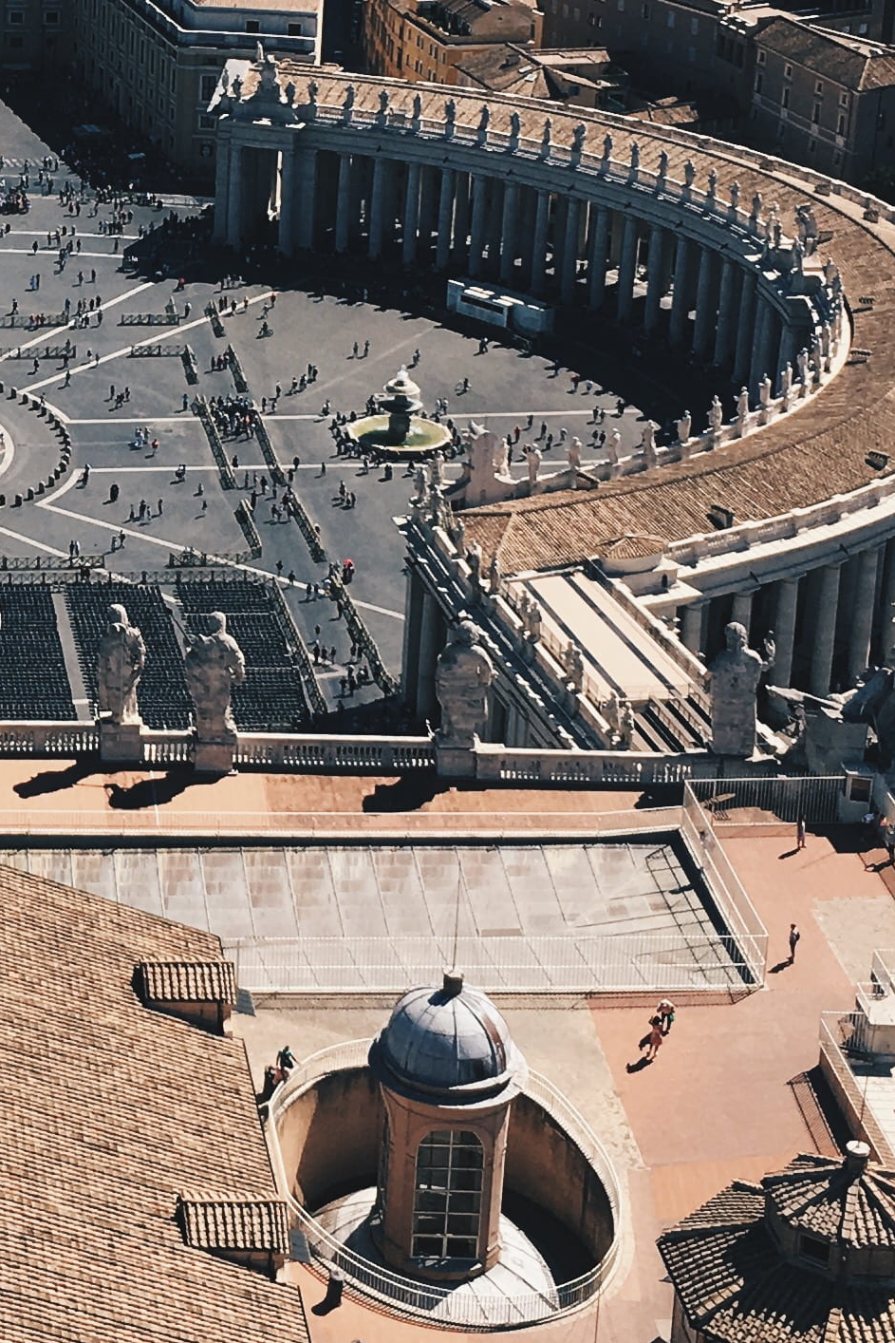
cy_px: 296
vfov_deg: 23.3
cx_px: -150
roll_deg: -0.5
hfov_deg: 15.4
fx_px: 3206
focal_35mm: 86
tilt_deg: -18.3
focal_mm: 4.15
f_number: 2.2
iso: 25
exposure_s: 1/1972
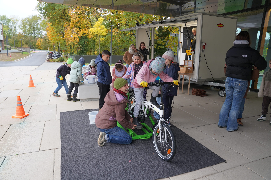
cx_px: 136
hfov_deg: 73.7
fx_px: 181
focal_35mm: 24
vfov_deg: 53.1
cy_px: 90
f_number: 4
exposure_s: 1/160
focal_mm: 24
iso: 500
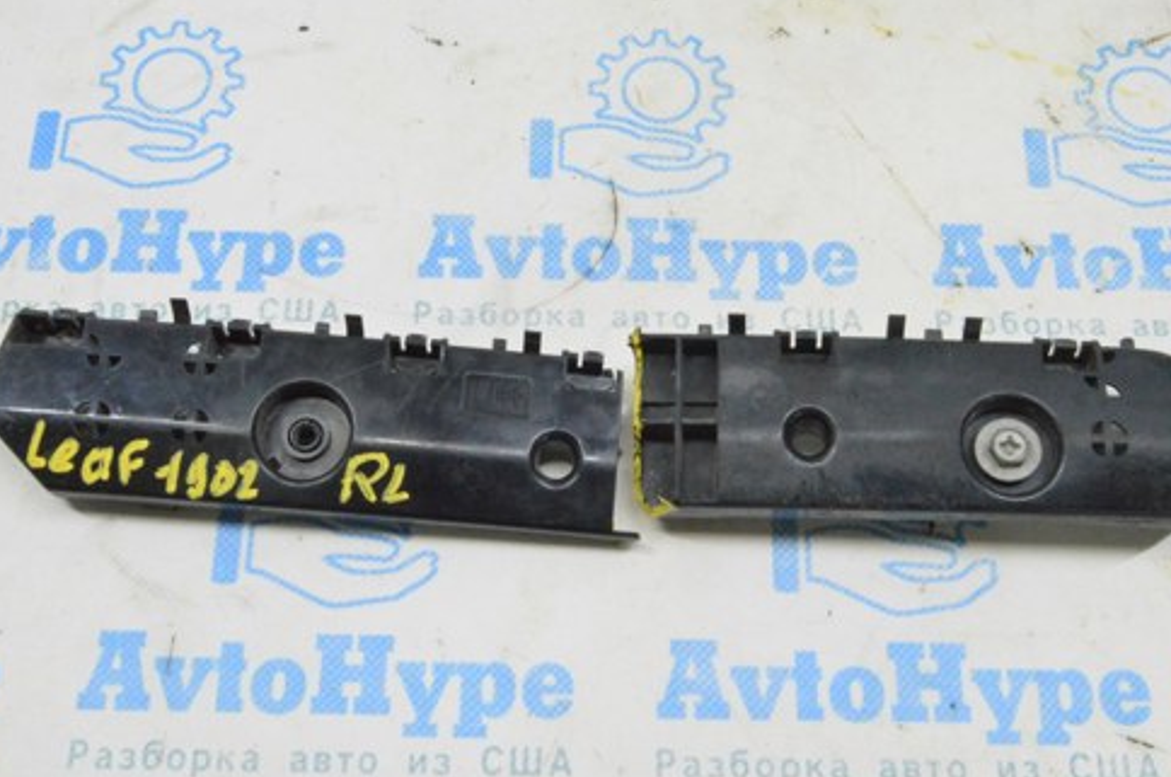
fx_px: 1483
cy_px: 347
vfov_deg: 29.3
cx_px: 593
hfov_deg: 43.1
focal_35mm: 46
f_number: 20
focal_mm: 23
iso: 6400
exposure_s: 1/20
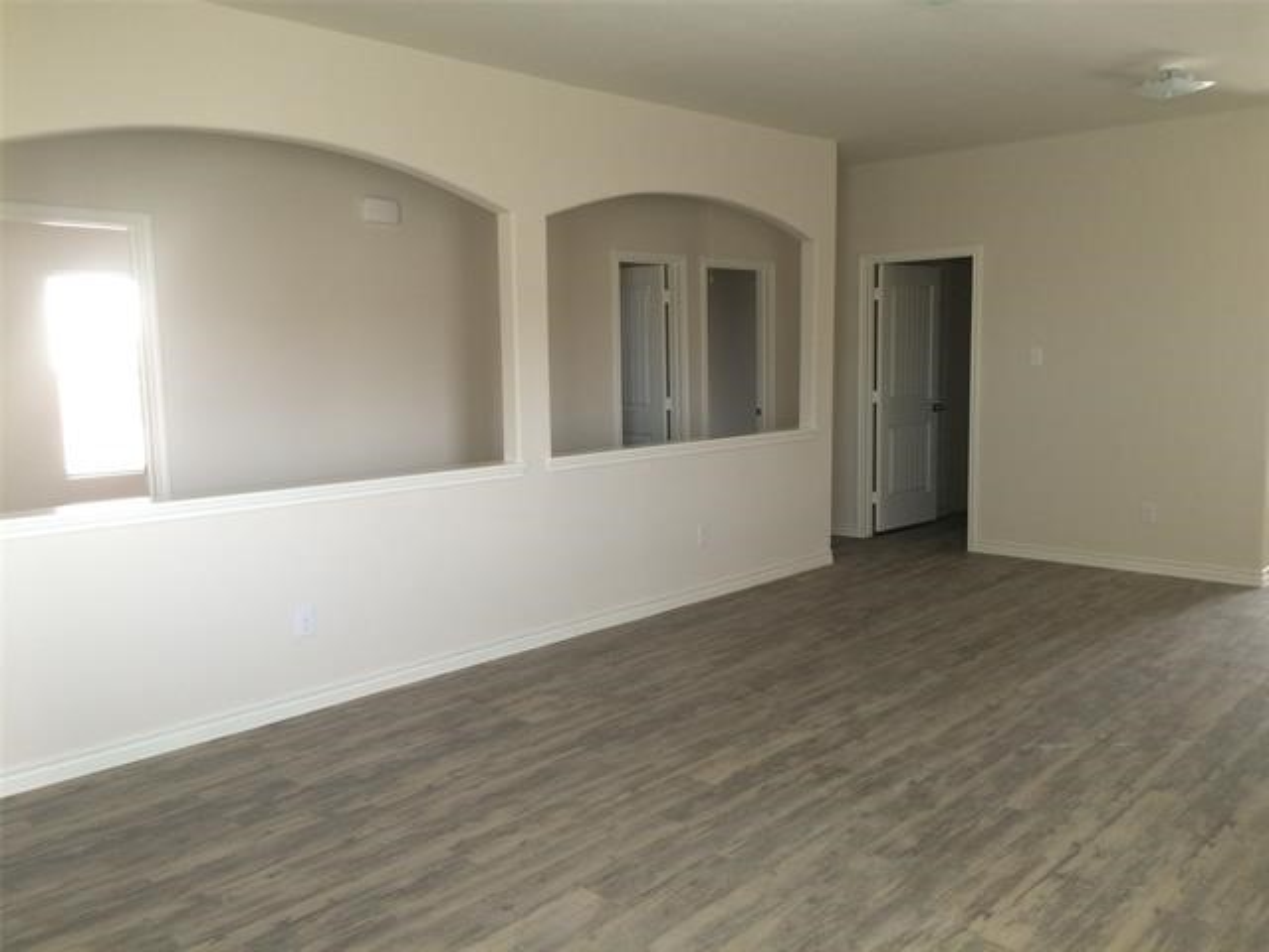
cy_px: 476
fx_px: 1063
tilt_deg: -7.5
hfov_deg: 61.7
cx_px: 634
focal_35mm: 29
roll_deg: +1.3
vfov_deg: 48.2
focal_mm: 4.15
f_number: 2.2
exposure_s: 1/30
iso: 125
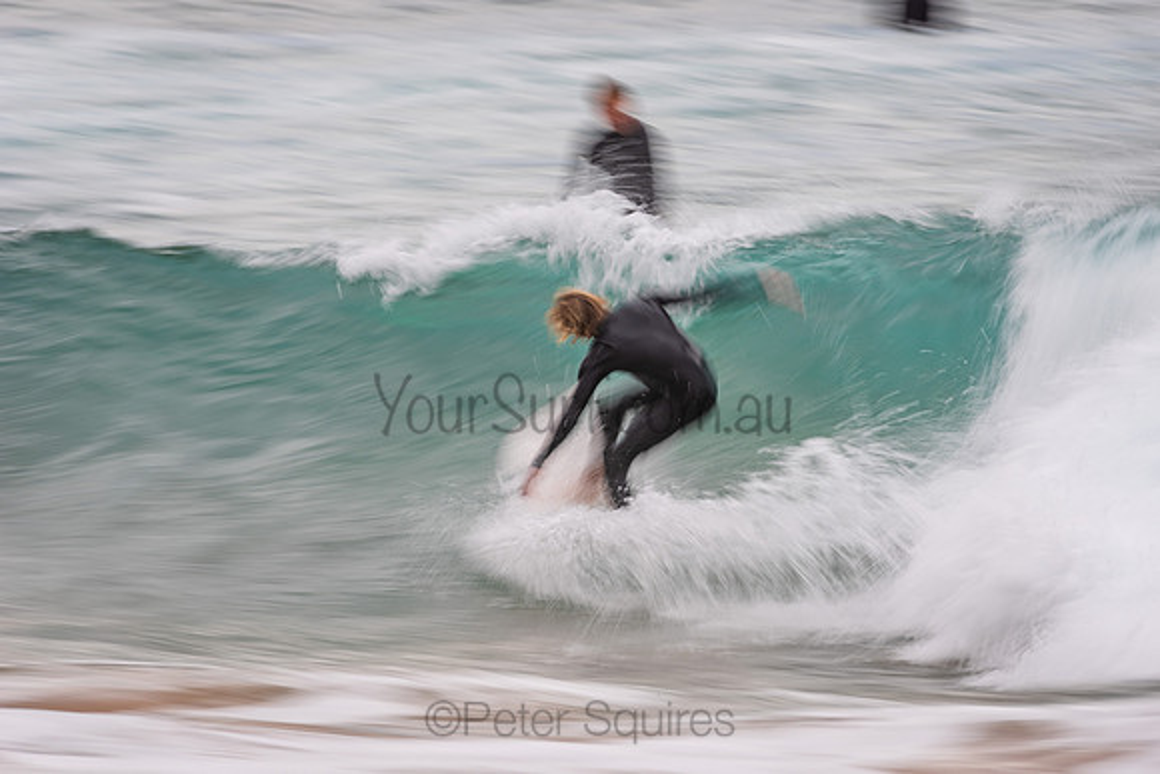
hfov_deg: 4.1
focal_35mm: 500
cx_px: 580
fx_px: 16114
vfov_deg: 2.8
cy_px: 387
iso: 64
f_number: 16
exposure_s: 1/20
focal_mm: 500
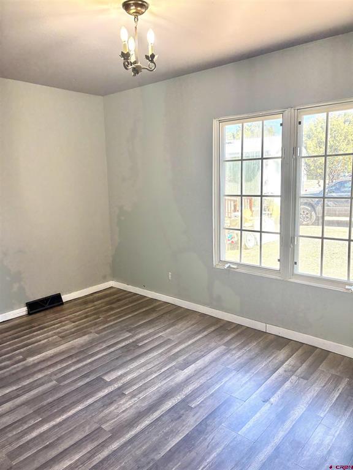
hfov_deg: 53.1
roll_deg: +0.3
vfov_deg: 67.3
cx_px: 176
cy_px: 235
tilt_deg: -8.6
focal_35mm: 26
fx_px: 354
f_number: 1.6
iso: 100
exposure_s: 1/120
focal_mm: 5.96
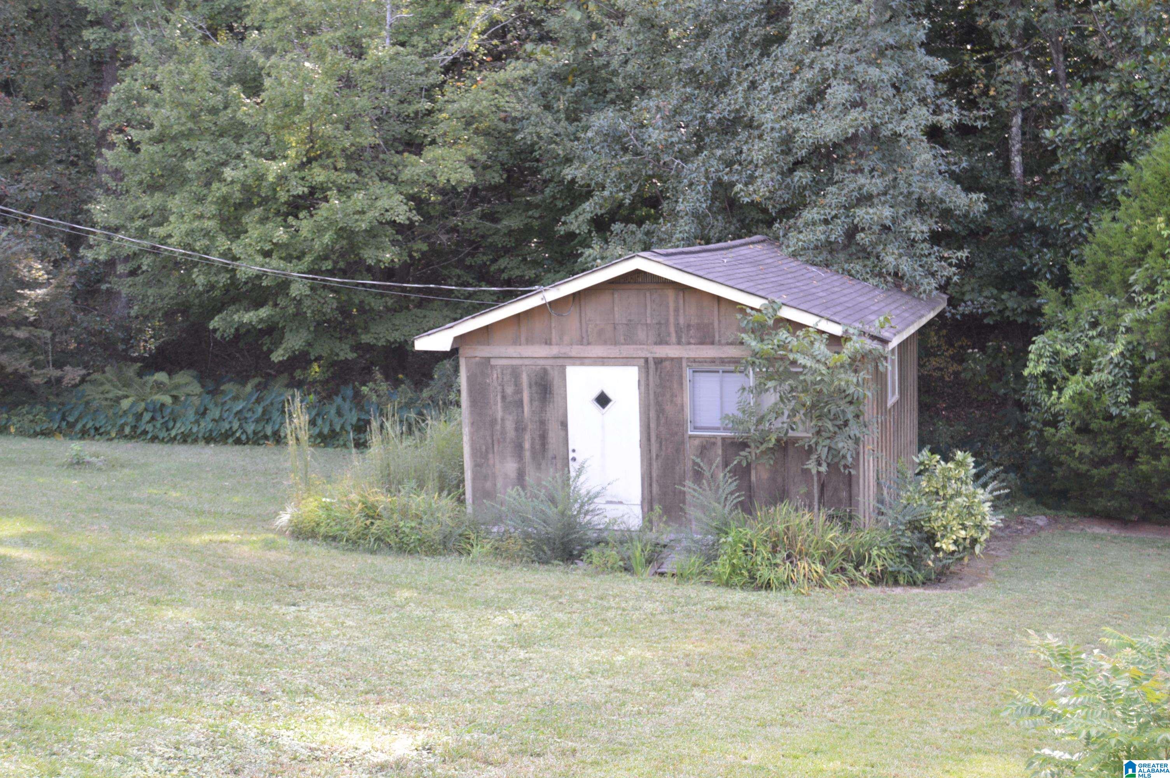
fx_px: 1364
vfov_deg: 31.8
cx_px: 585
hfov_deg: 46.4
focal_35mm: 42
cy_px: 389
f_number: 5
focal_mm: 28
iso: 400
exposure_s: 1/100
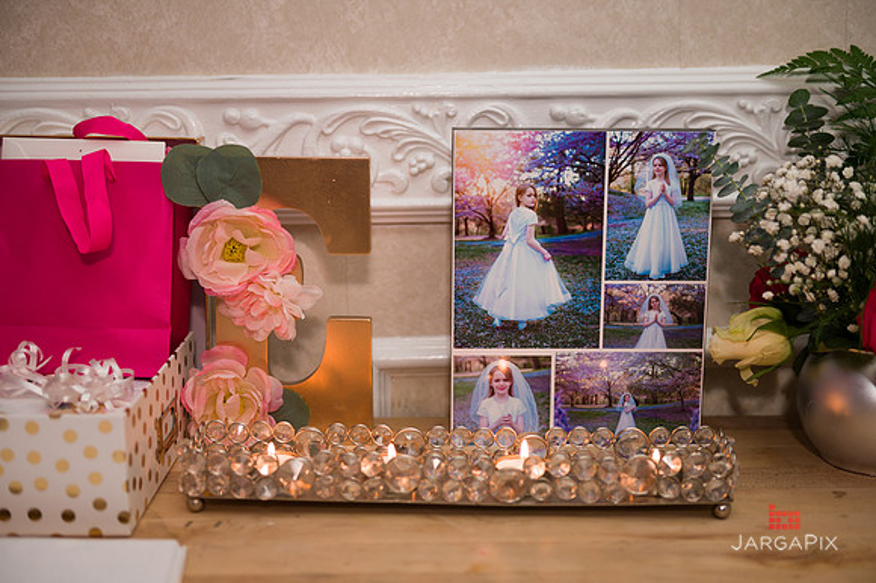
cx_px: 438
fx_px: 1167
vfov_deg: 28.0
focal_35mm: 48
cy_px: 292
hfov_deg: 41.1
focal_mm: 48
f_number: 3.2
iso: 400
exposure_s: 1/200
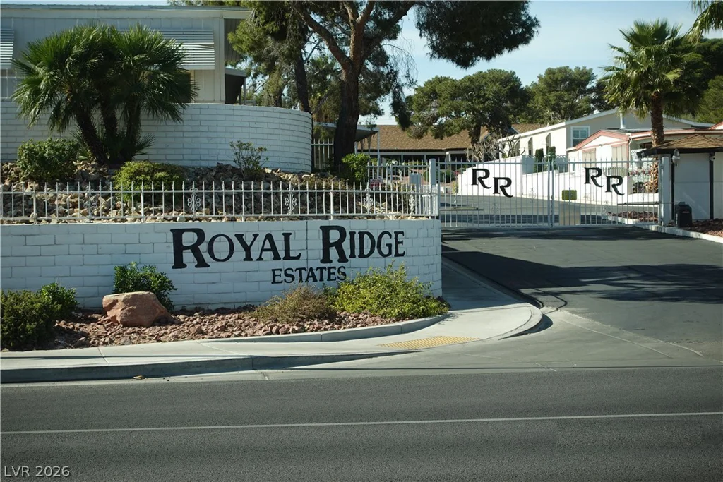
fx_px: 1406
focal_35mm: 70
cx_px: 362
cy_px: 241
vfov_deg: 19.5
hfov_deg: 28.8
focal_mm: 25.7
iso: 125
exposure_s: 1/640
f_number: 4
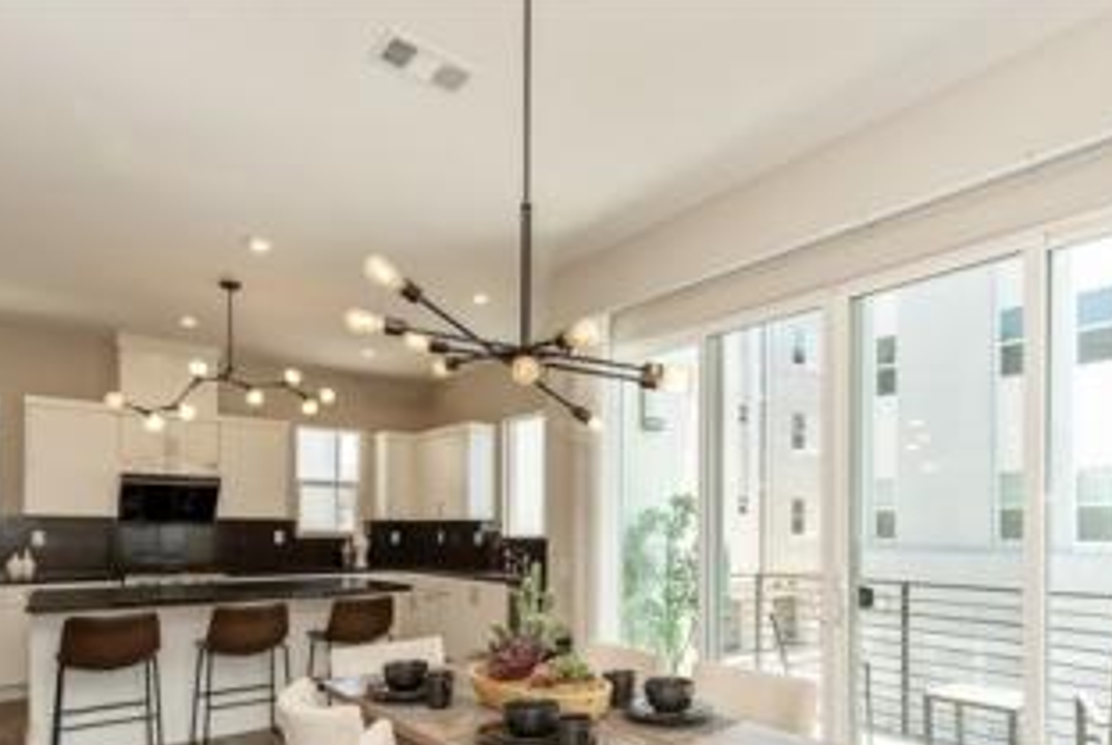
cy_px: 528
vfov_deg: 53.5
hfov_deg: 75.9
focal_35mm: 23
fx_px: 711
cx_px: 590
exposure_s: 1/125
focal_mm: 16
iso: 200
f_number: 5.6
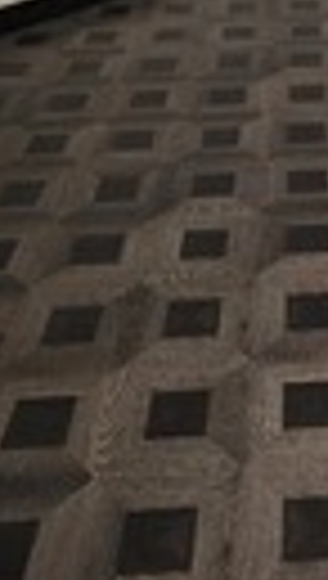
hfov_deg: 22.6
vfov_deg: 39.6
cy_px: 115
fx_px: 770
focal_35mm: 50
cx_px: 366
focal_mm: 2.2
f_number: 1.9
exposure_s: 1/25
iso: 1250
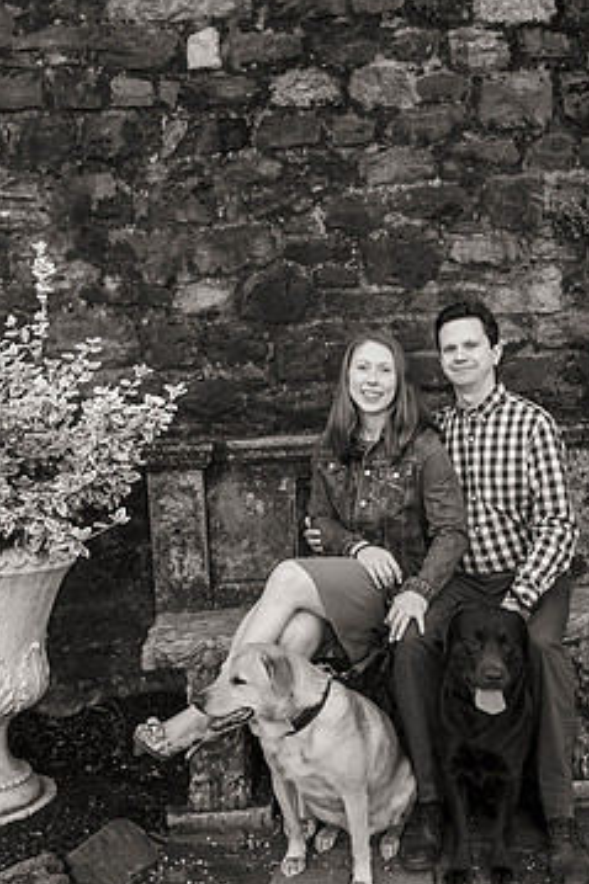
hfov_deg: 33.2
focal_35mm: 40
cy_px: 440
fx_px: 983
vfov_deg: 48.5
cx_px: 374
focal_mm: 24
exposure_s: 1/100
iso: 640
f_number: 4
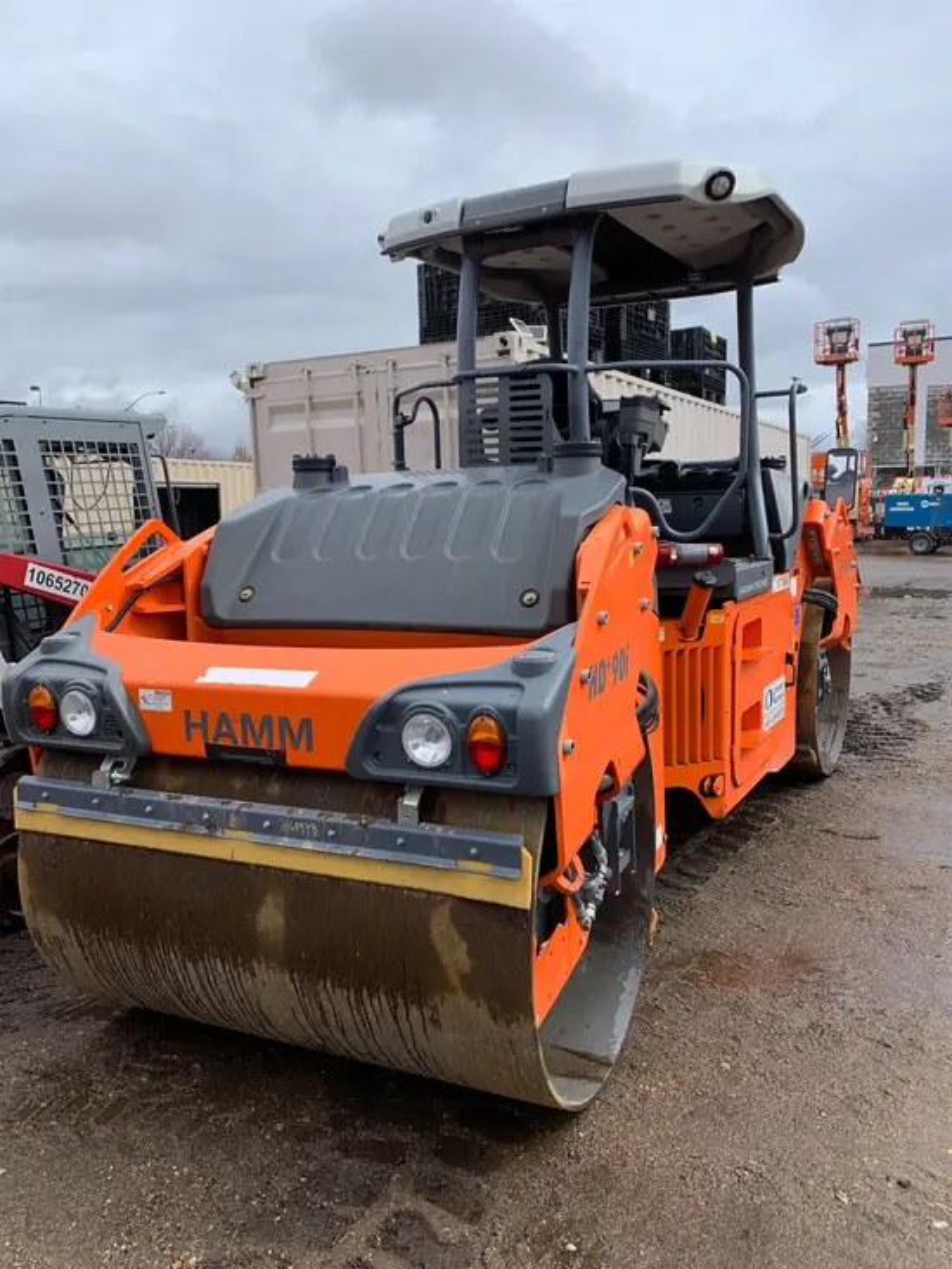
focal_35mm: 26
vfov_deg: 67.3
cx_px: 476
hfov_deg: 53.1
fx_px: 953
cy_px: 634
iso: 25
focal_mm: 4.25
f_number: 1.8
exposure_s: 1/1235
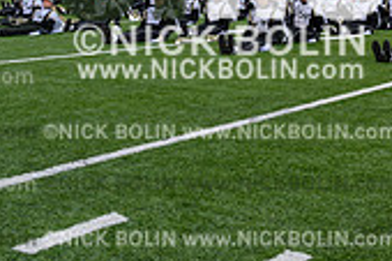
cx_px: 219
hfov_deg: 24.8
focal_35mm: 82
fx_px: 892
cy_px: -29
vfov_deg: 16.1
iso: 80
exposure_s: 1/100
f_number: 7.1
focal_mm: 24
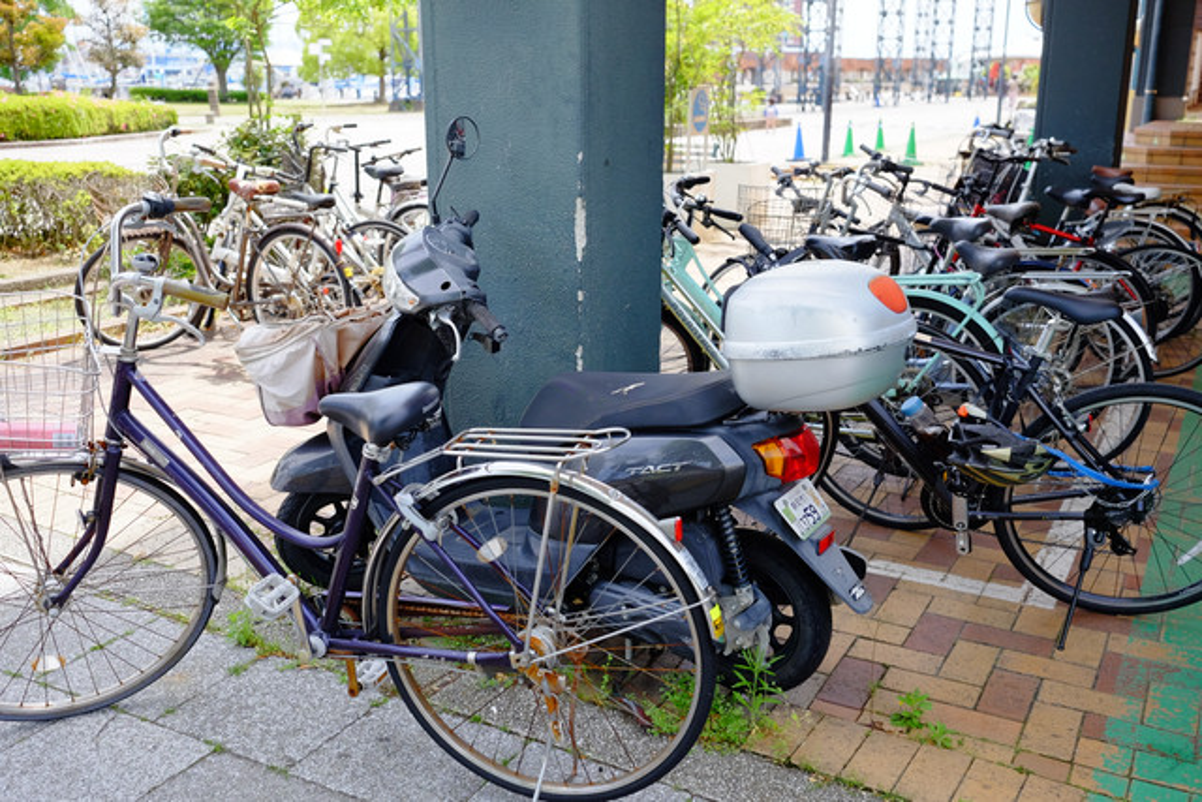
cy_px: 401
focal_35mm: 35
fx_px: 1169
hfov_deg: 54.4
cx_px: 601
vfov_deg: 37.9
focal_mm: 23
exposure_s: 1/1900
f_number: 2.8
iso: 800
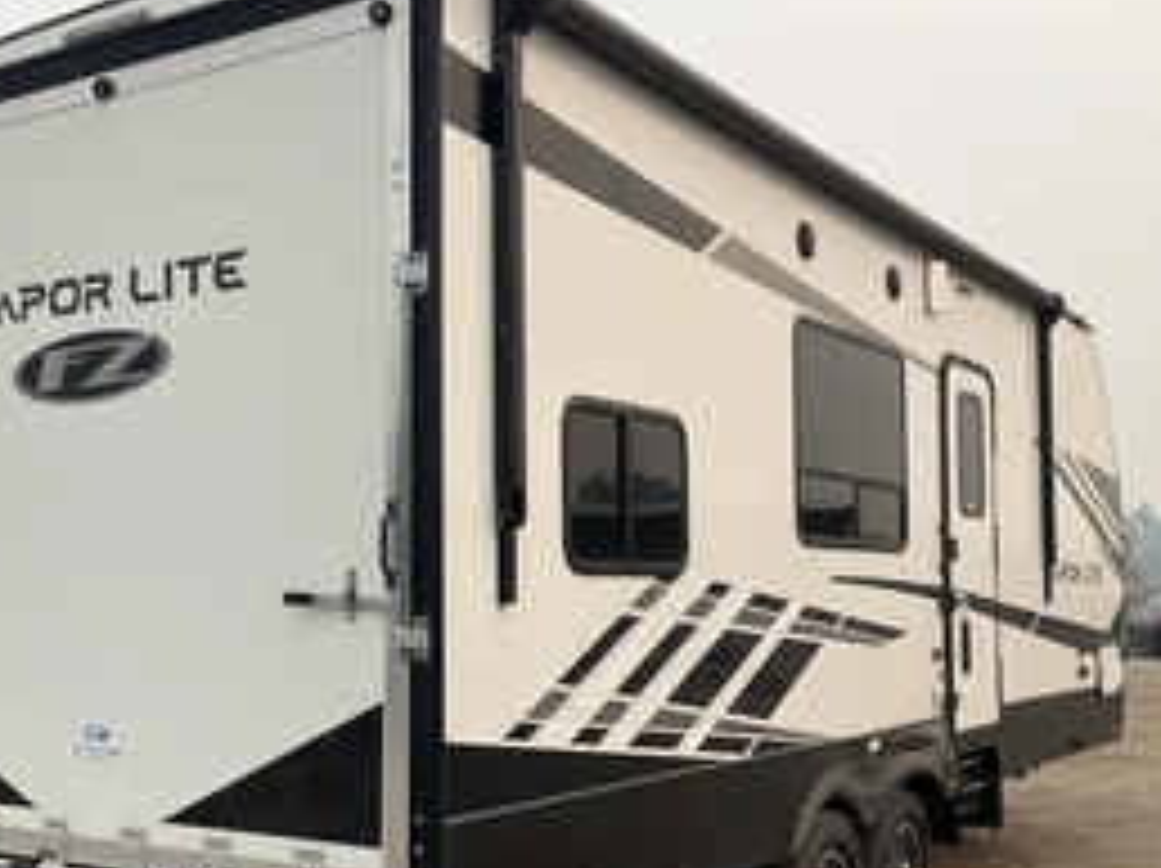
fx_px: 1508
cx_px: 500
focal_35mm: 45
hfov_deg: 42.0
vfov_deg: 32.1
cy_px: 495
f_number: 1.8
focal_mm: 3
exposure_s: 1/1377
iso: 25
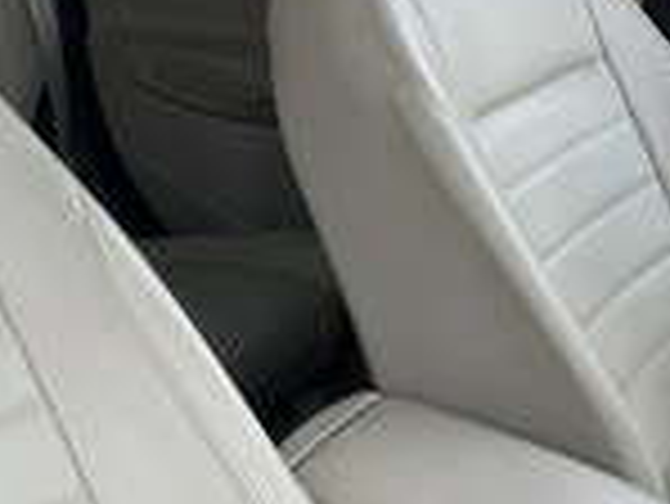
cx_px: 207
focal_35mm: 78
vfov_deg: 18.6
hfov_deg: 24.8
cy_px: 36
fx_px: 1511
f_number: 1.8
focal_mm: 3
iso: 25
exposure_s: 1/156
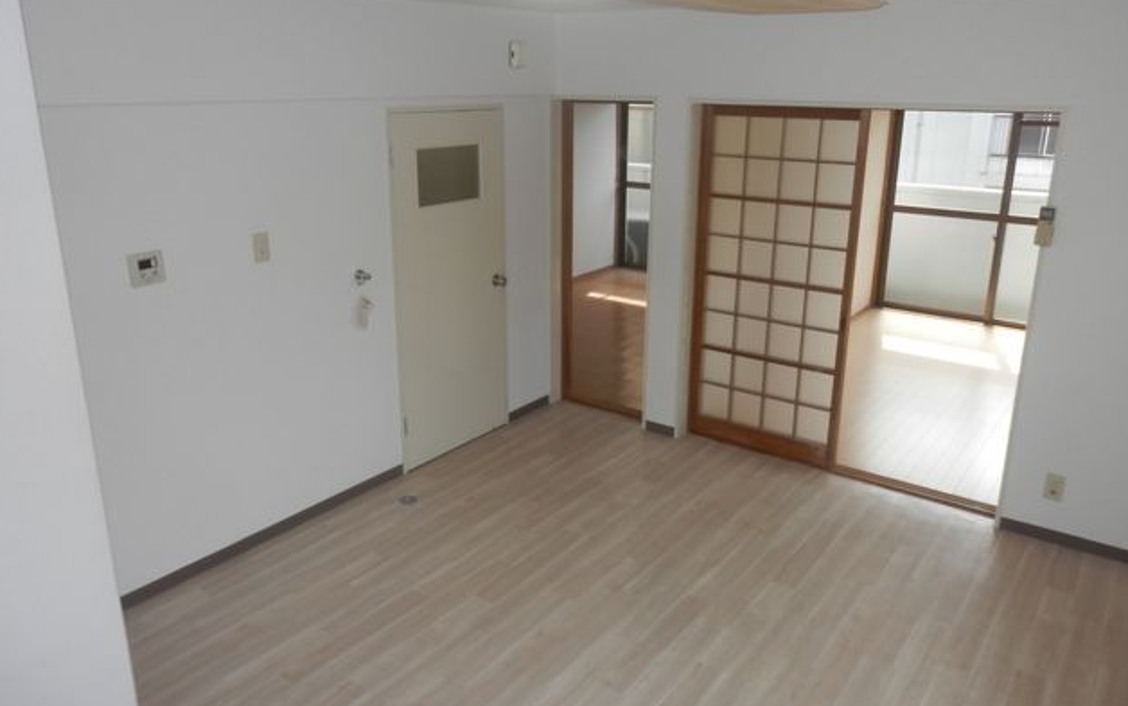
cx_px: 564
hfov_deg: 68.4
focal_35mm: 27
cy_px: 323
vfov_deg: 46.0
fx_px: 830
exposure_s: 1/125
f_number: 3
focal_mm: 4.5
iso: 80
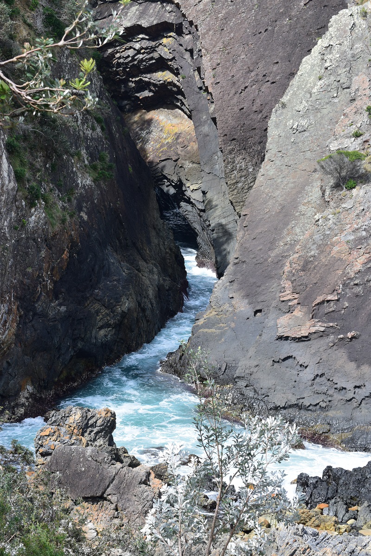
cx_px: 186
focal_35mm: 82
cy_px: 278
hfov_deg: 16.6
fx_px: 1275
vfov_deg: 24.6
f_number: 11
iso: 400
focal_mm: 55
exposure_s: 1/400
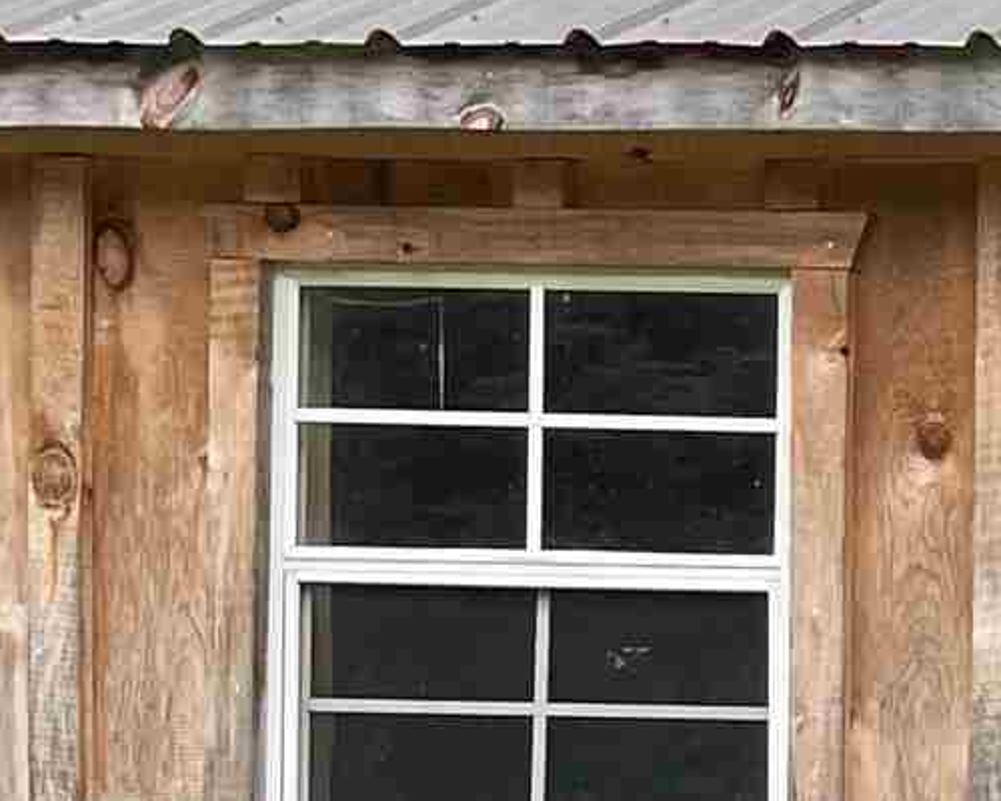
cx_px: 2511
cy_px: 1017
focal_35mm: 156
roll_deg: -1.0
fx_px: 4622
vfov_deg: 9.7
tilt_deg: -1.7
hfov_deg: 10.4
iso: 32
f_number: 1.6
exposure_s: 1/361
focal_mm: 4.2
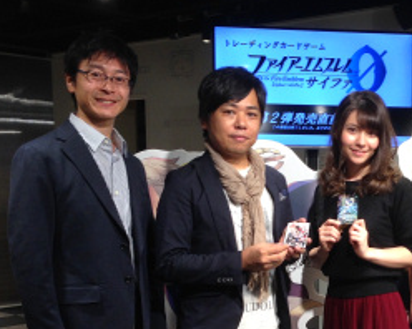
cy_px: 238
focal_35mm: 52
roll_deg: +0.9
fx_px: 634
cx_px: 299
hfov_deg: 35.4
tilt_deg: -6.1
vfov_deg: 28.8
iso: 50
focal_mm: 4.12
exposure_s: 1/40
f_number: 2.4
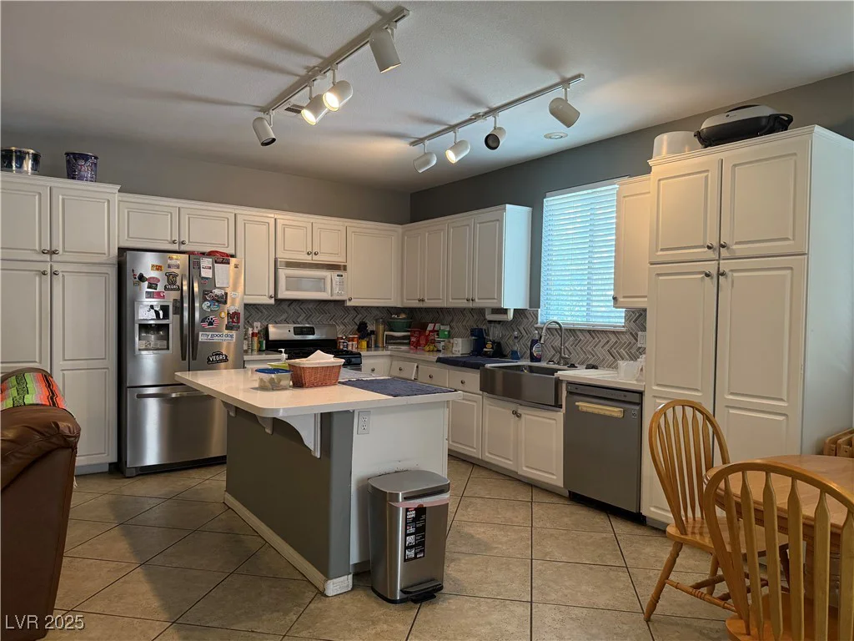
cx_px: 427
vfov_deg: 56.8
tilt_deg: -1.1
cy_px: 320
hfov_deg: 71.6
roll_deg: -1.0
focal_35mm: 24
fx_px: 592
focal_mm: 6.76
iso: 320
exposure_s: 1/120
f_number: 1.78
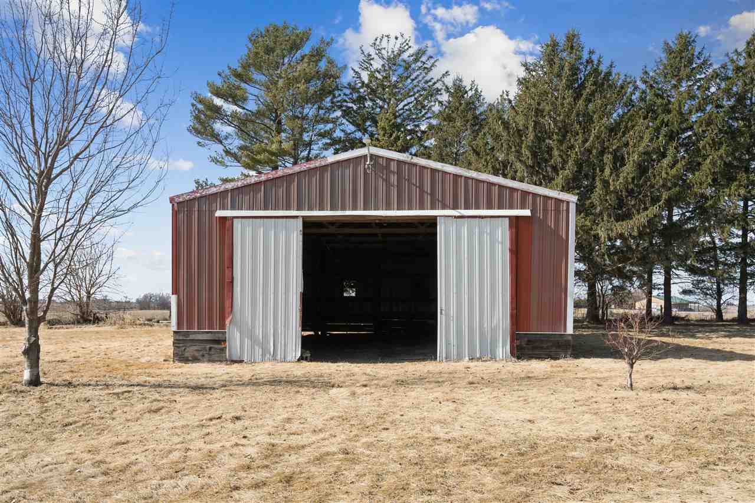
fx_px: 650
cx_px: 378
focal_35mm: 31
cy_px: 252
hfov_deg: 60.3
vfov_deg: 42.3
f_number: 8
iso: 400
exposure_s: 1/1250
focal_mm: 31
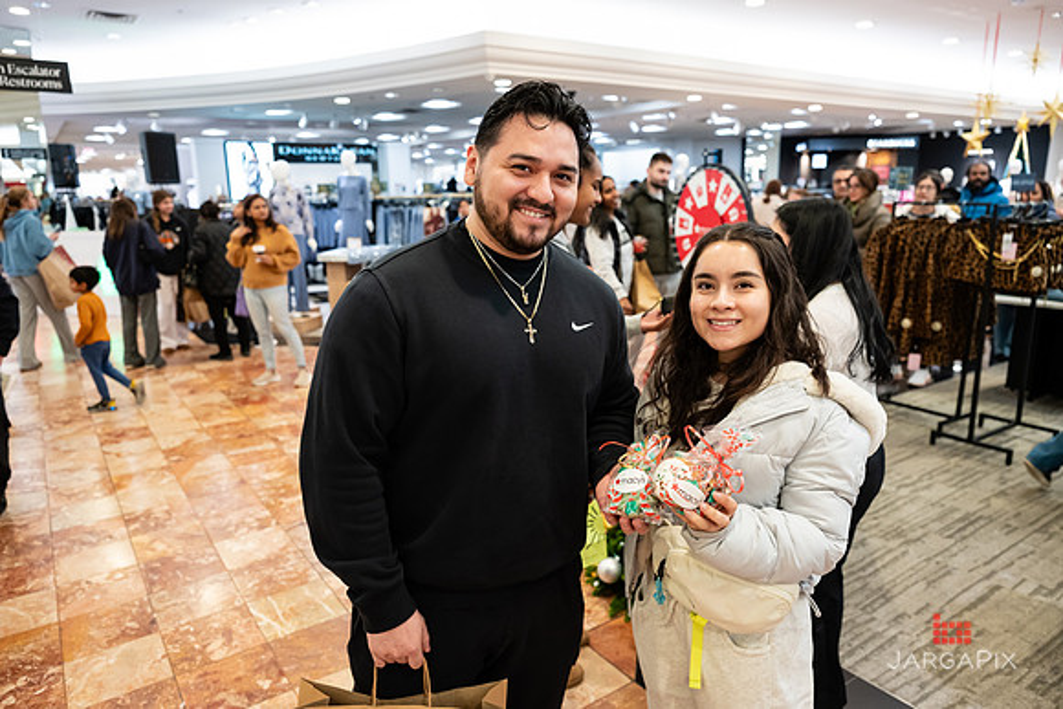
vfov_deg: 53.0
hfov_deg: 73.5
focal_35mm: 24
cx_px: 532
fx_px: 711
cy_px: 354
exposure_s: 1/125
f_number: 3.2
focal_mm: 24
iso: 1000
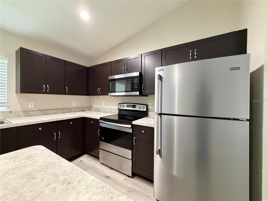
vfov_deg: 85.7
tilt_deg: -0.4
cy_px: 100
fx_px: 108
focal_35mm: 14
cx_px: 134
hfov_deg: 102.1
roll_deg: +0.0
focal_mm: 2.22
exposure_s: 1/60
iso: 800
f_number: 2.2
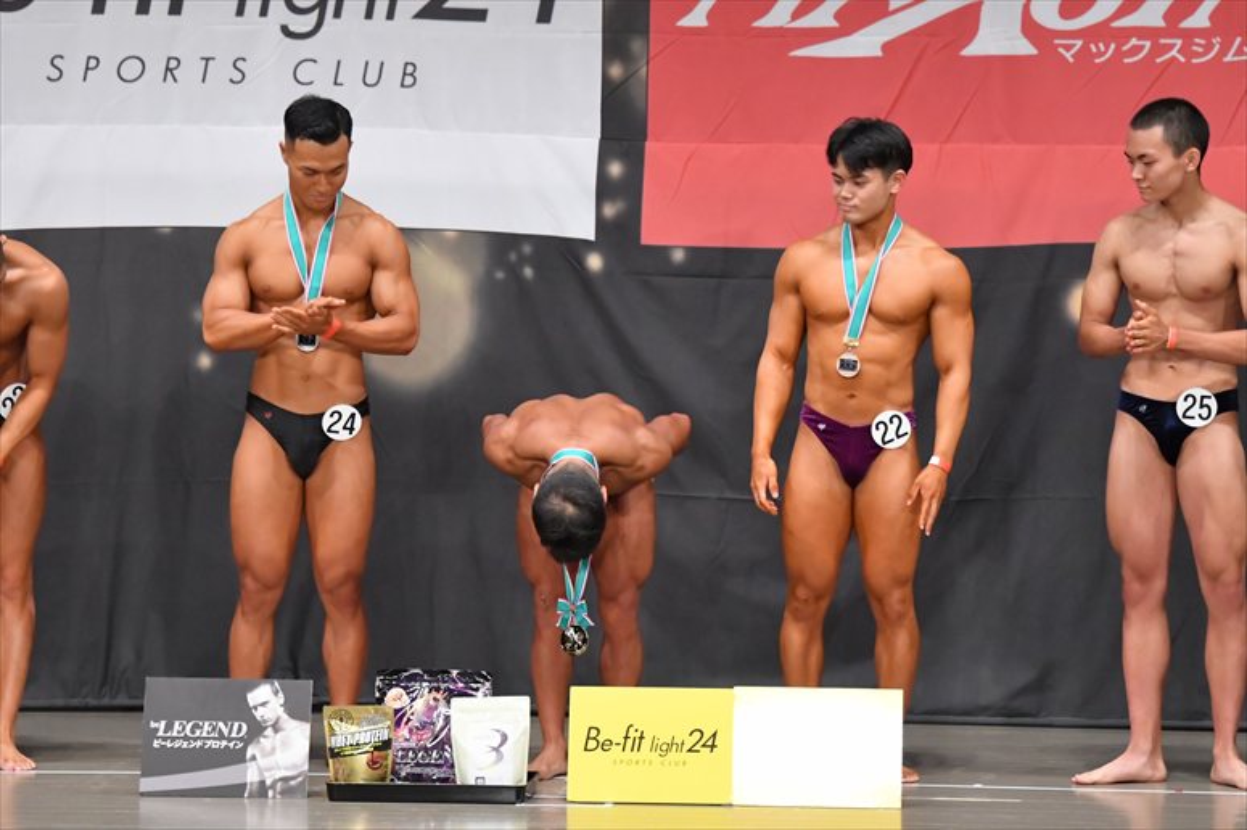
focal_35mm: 202
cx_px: 624
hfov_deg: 10.2
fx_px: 6994
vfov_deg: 6.8
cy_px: 415
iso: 6400
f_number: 5.6
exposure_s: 1/400
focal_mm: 135
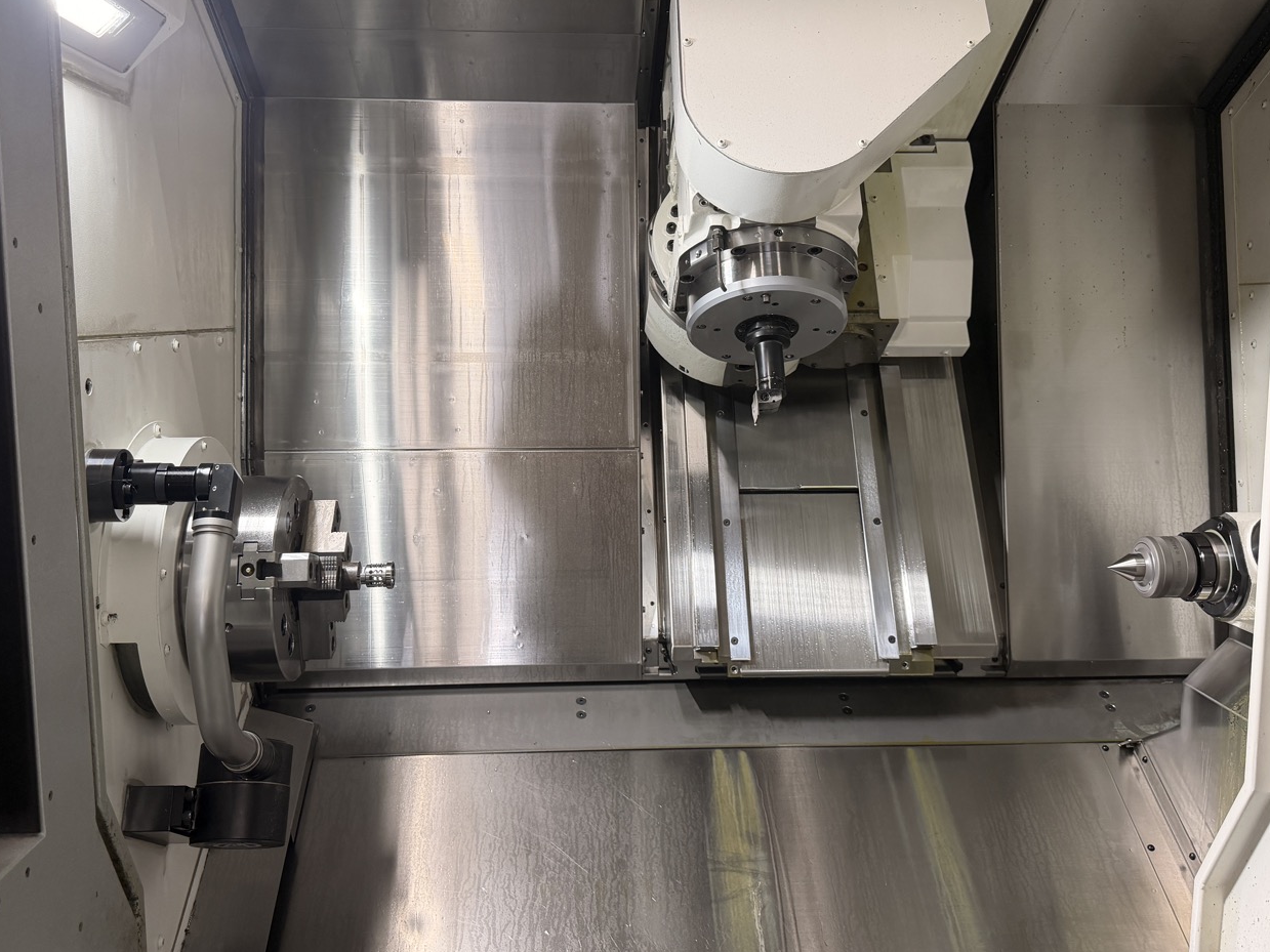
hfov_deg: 58.4
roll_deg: +0.0
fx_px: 1137
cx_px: 633
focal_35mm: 31
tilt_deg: -7.2
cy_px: 447
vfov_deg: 45.4
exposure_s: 1/120
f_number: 1.78
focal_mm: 6.76
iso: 160
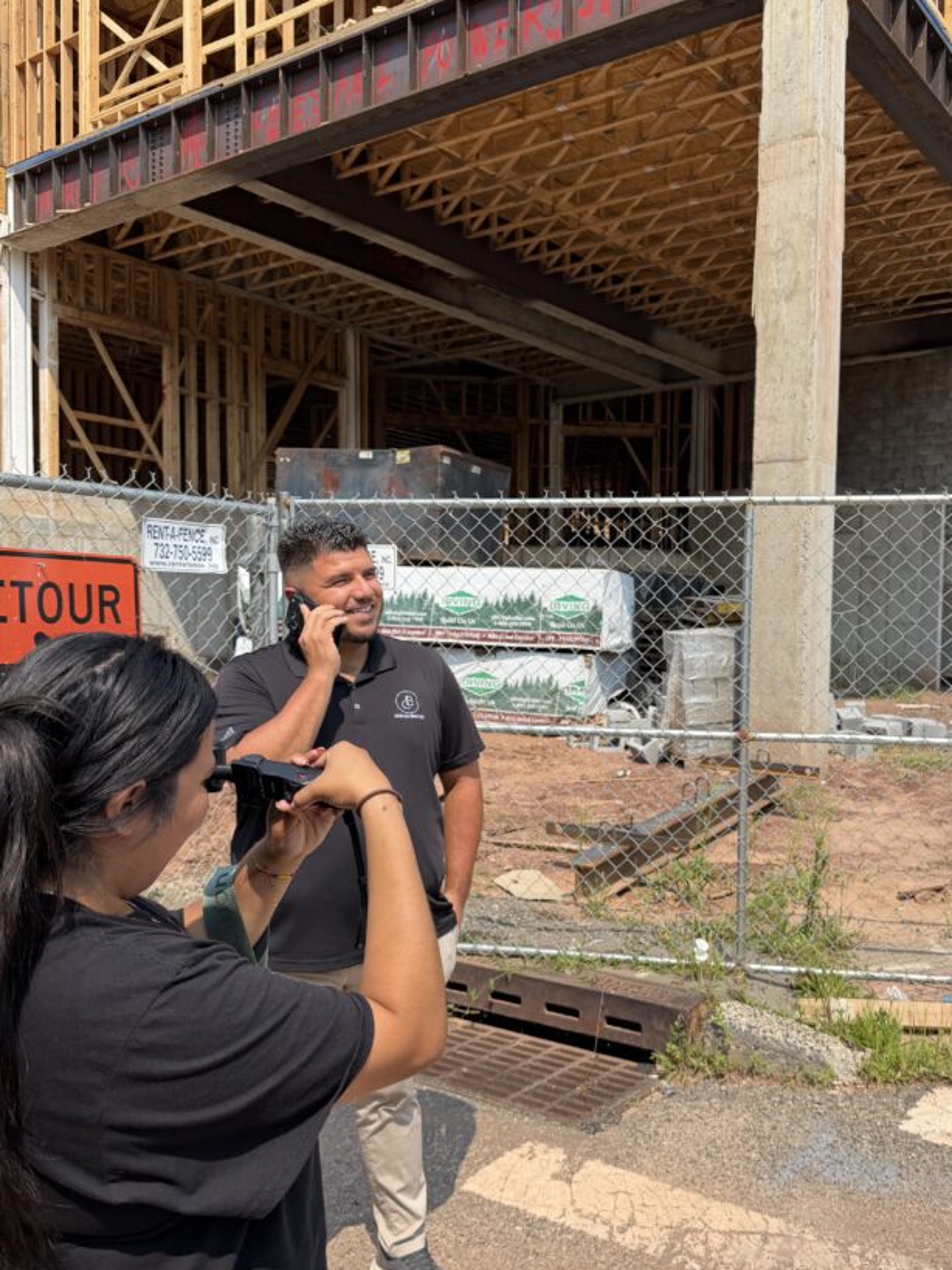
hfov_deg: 46.6
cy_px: 688
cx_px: 546
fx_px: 1100
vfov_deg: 59.9
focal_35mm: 30
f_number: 1.78
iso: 80
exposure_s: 1/3759
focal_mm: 6.76
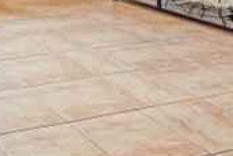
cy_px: -111
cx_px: -92
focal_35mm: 69
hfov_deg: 24.4
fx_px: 448
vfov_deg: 16.9
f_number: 9
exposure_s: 1/125
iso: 250
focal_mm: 11
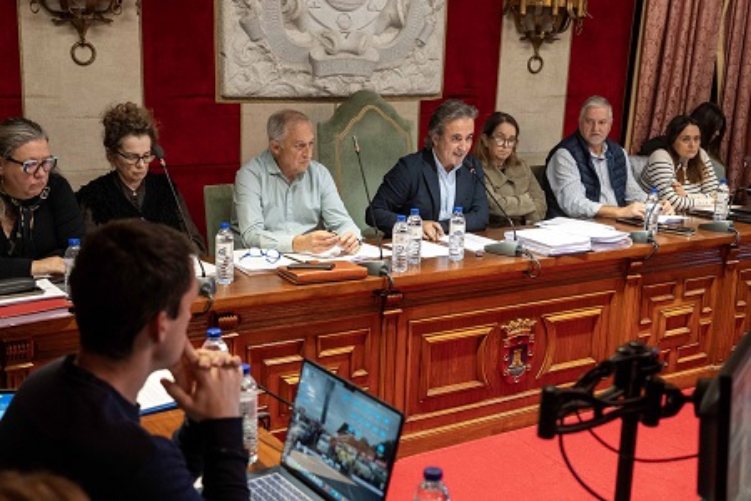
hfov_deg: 45.4
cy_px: 250
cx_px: 376
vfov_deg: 31.2
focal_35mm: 43
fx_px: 897
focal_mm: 43
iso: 4000
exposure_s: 1/125
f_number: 4.5
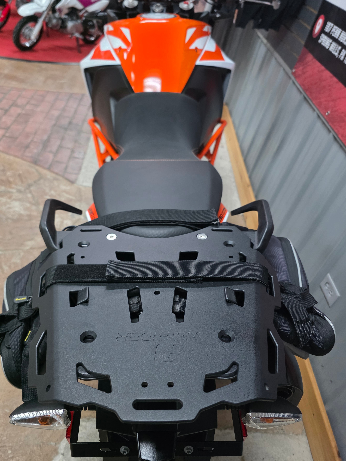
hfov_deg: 53.0
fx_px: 346
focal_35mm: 26
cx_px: 156
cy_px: 232
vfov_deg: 67.3
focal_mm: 6.3
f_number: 1.7
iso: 1000
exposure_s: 1/120
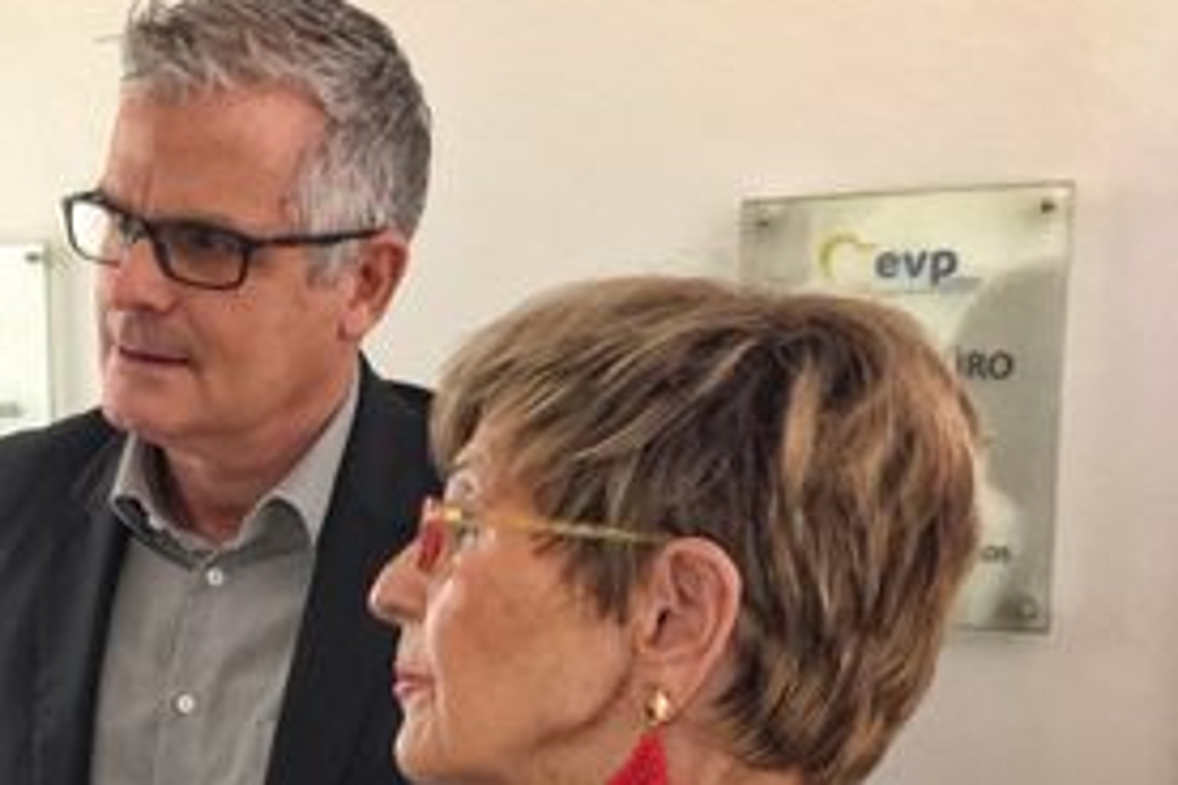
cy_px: 653
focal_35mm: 56
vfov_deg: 23.7
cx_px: 120
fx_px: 1832
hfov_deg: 33.7
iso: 125
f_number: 2.2
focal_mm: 4.15
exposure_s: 1/4
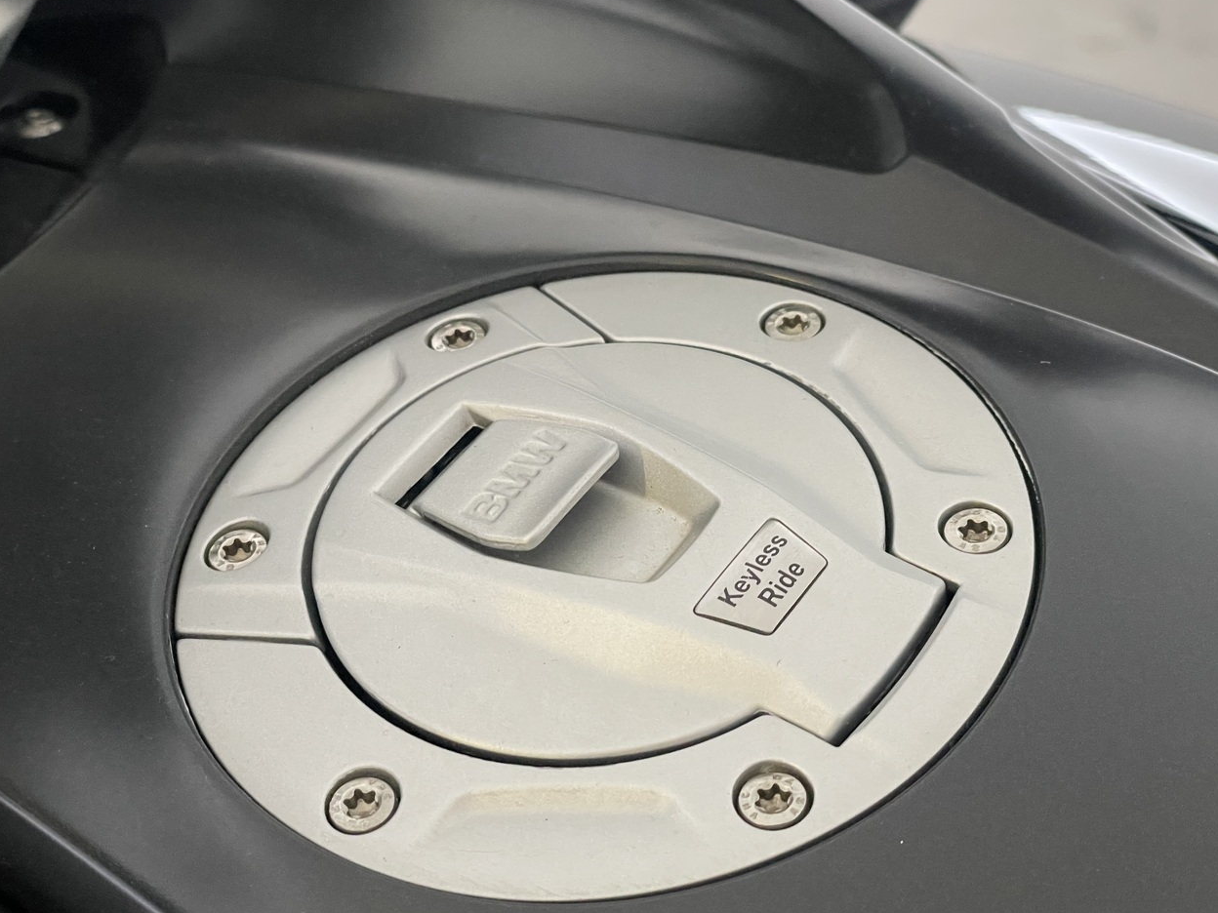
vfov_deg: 24.4
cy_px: 520
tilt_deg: -41.2
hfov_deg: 32.2
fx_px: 2111
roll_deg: -9.0
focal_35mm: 60
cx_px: 621
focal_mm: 6
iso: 200
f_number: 2
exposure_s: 1/50
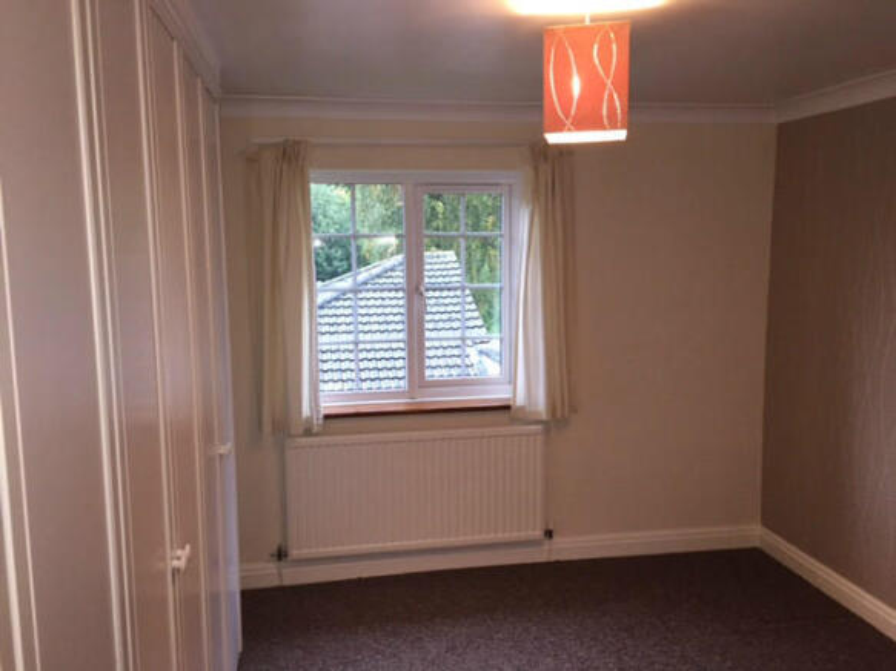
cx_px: 448
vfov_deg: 48.2
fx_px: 750
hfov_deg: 61.7
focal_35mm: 29
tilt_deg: -6.9
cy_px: 336
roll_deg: +0.4
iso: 200
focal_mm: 4.15
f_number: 2.2
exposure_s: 1/30
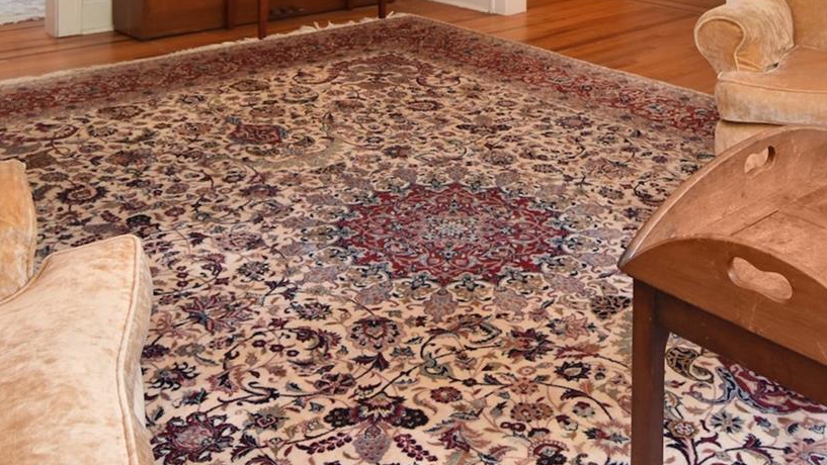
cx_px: 529
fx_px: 950
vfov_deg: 22.8
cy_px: -220
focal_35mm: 43
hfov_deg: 46.5
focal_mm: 11
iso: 640
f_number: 8
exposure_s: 1/40
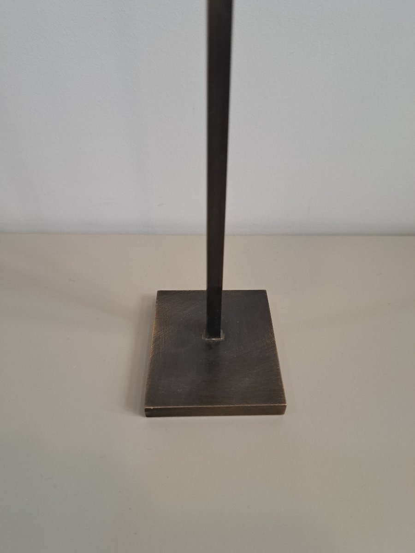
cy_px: 276
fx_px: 384
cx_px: 208
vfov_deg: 71.6
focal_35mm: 24
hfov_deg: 56.8
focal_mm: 5.23
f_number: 1.8
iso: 160
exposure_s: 1/50
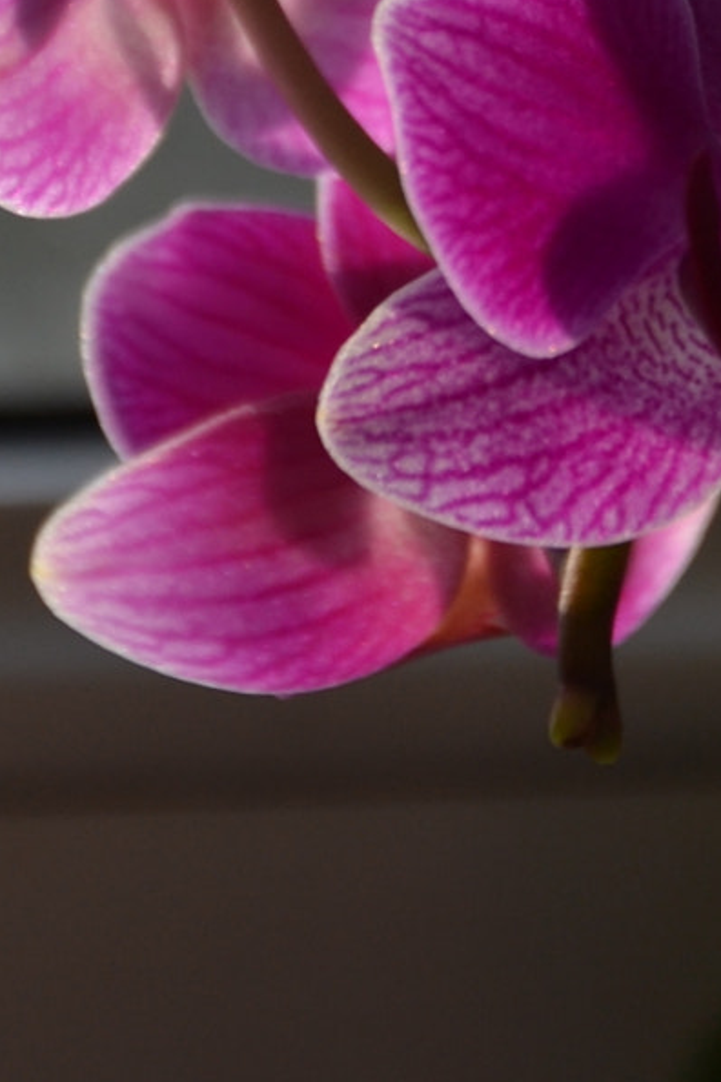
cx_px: 527
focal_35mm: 543
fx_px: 16303
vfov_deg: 3.8
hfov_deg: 2.5
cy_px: -361
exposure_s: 1/125
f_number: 5.6
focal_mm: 105
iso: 110
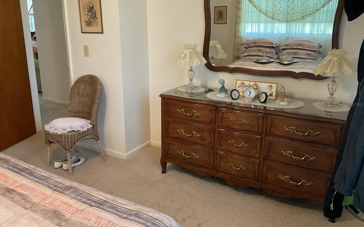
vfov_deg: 40.6
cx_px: 181
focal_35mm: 31
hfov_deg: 61.2
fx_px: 308
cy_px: 104
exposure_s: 1/60
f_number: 1.8
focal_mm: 3
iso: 200
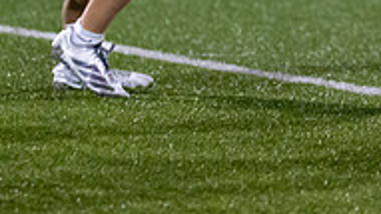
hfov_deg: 2.1
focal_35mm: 1013
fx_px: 10224
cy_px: -279
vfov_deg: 1.2
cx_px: 590
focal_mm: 164
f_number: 2.8
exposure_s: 1/1000
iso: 2000
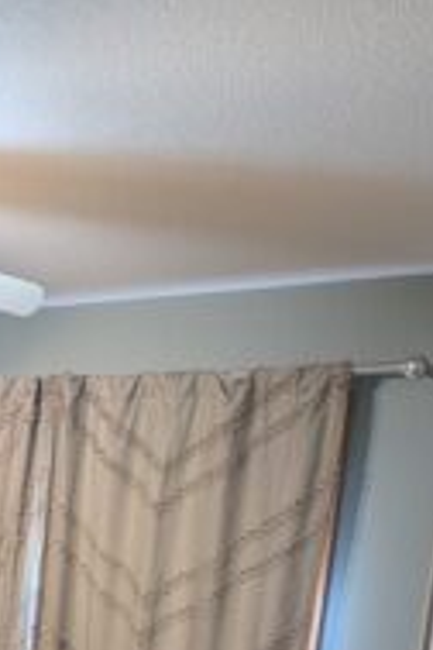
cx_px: -98
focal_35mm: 53
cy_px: 705
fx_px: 956
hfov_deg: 23.2
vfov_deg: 33.1
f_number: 1.95
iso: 67
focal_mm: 2.23
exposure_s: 1/24
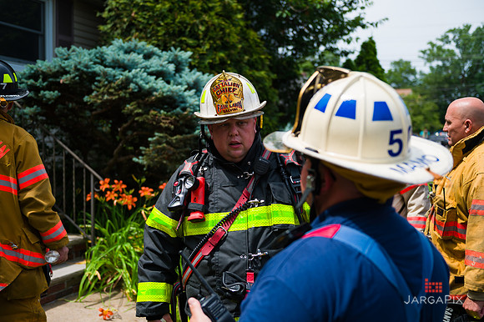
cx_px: 242
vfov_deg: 35.0
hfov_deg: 50.7
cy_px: 161
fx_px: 511
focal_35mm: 38
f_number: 3.2
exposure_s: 1/3200
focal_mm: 38
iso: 200
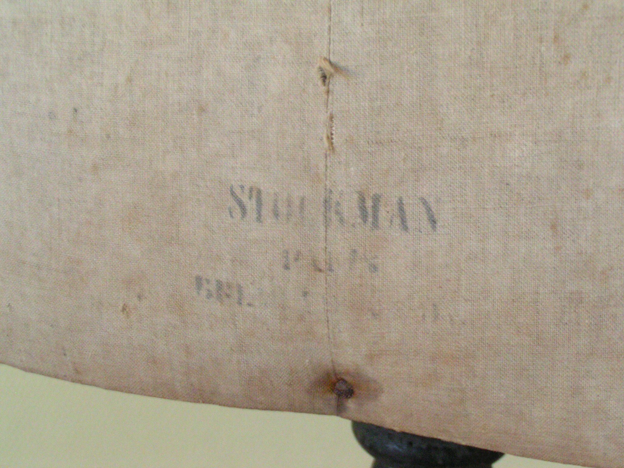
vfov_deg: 23.3
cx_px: 312
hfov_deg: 30.7
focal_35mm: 63
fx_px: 1136
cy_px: 234
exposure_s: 1/13
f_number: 5.6
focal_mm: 9.7
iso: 400
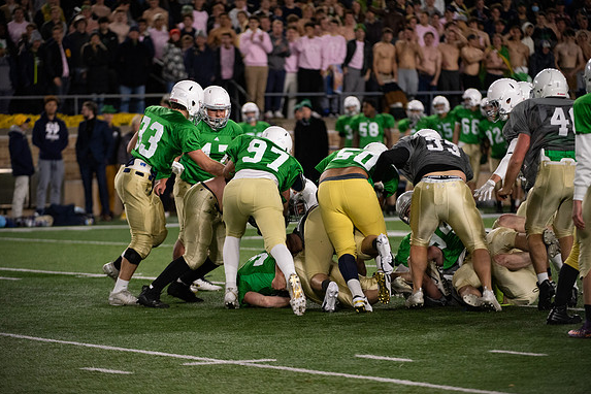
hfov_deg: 8.5
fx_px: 3989
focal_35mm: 243
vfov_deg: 5.7
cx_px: 296
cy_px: 199
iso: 3200
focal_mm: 240
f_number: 4
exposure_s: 1/500
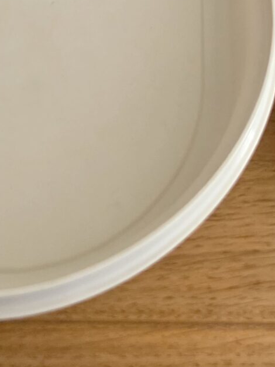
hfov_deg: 15.6
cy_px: -365
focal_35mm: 94
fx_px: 995
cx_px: 229
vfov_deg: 16.2
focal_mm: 6.3
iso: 1600
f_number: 1.7
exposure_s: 1/60
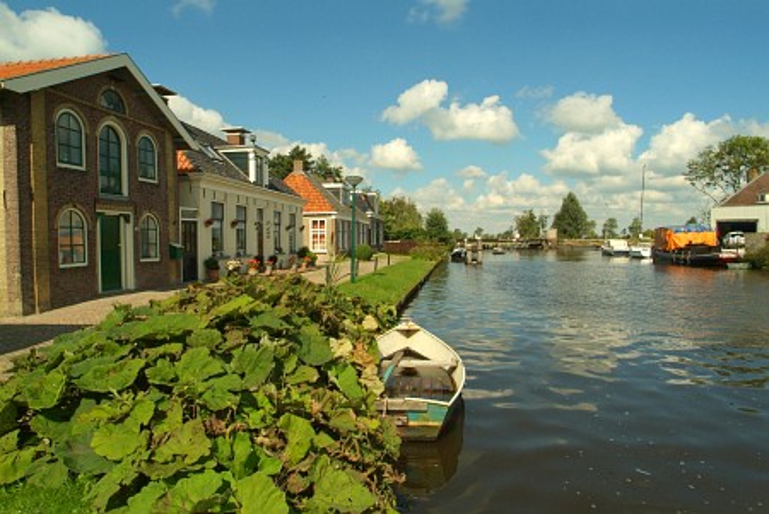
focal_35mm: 21
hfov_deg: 81.1
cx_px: 384
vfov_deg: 59.6
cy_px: 257
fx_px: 449
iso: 400
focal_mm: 14
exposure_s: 1/350
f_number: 13
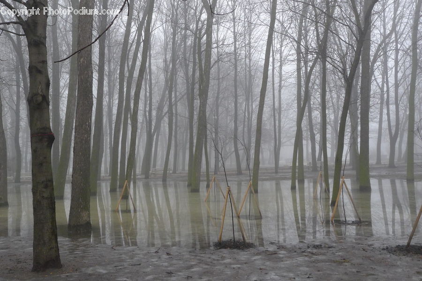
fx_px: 410
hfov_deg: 54.4
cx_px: 211
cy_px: 140
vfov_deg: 37.9
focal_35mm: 35
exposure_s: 1/60
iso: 400
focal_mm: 7.5
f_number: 5.6
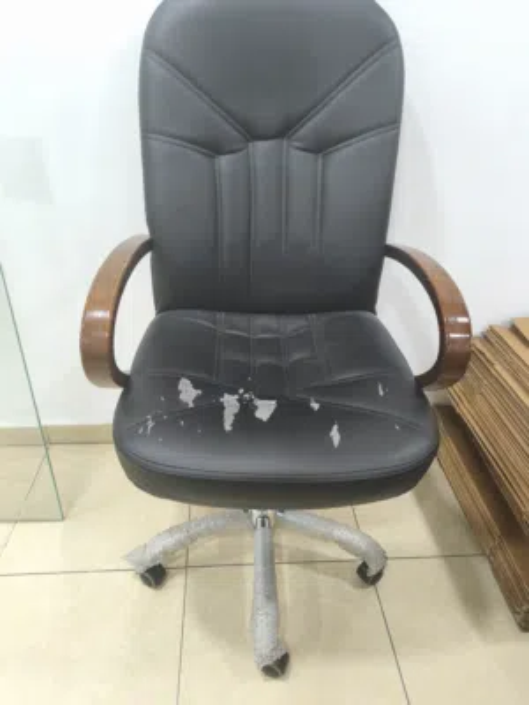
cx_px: 264
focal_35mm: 23
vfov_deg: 73.9
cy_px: 352
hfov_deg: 58.9
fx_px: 469
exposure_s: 1/50
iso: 640
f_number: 1.65
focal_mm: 6.14
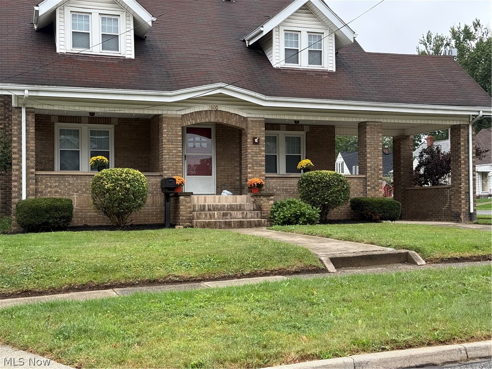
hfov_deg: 39.7
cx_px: 246
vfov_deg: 30.3
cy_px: 184
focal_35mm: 48
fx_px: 682
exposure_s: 1/726
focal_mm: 6.76
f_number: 1.78
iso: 100
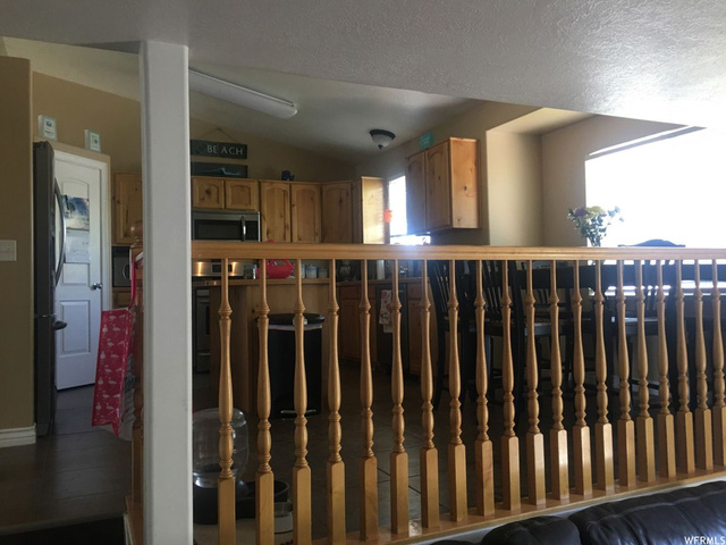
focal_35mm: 29
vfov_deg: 48.2
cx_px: 363
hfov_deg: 61.7
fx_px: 608
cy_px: 272
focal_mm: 4.15
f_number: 2.2
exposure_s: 1/15
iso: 40
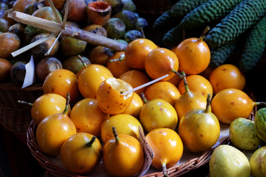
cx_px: 133
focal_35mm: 54
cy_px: 88
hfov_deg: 36.9
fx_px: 399
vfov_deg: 25.1
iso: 4000
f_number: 5.6
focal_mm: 35.8
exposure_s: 1/125
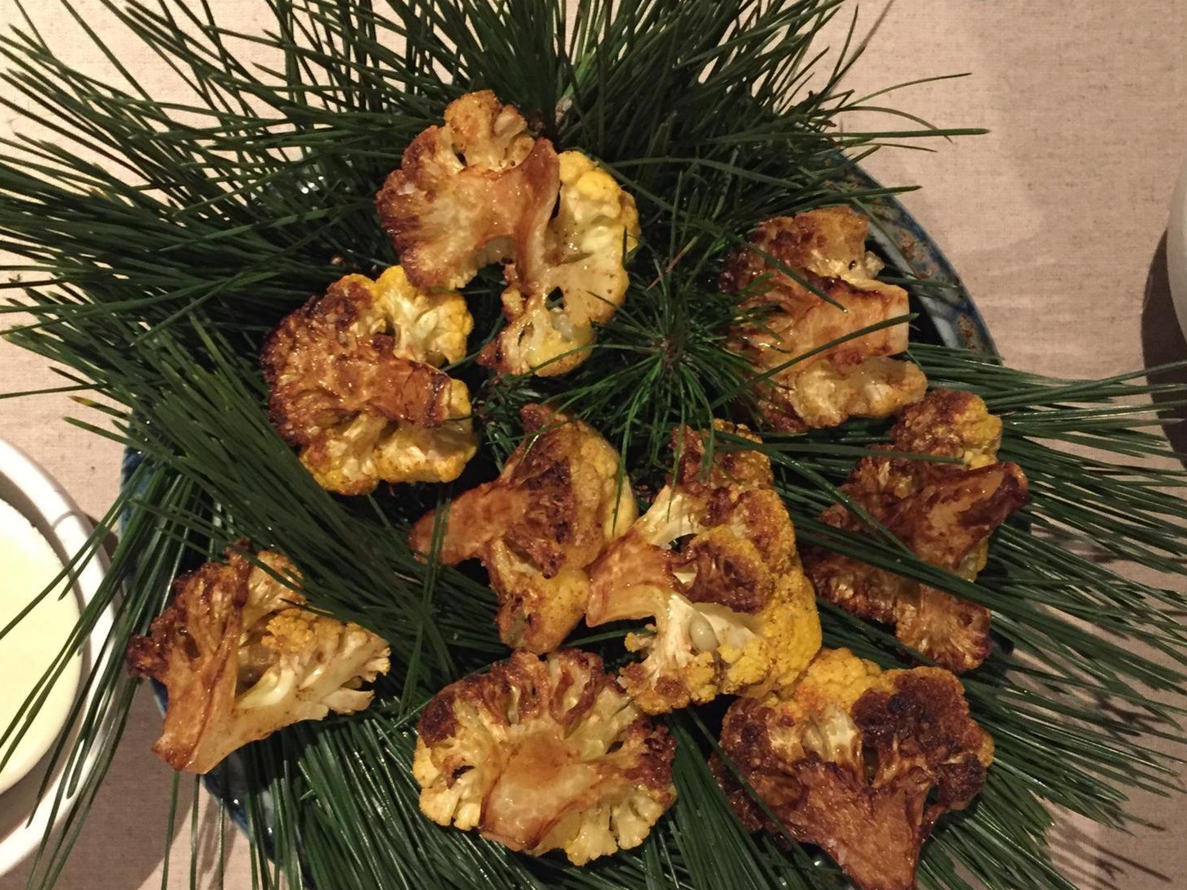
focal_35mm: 40
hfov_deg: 46.8
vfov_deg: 35.7
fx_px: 1372
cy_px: 570
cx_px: 562
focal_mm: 4.15
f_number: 2.2
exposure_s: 1/15
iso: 250
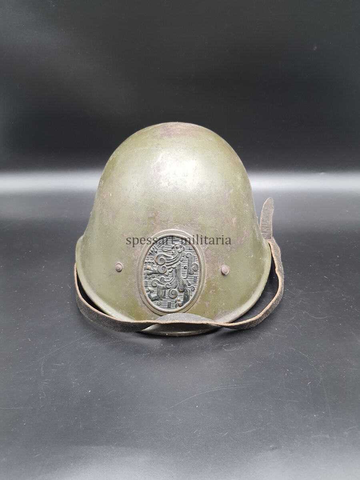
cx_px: 180
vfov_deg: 67.3
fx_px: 361
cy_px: 240
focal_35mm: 26
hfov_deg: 53.1
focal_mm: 4.32
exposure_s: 1/40
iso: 250
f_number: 1.7
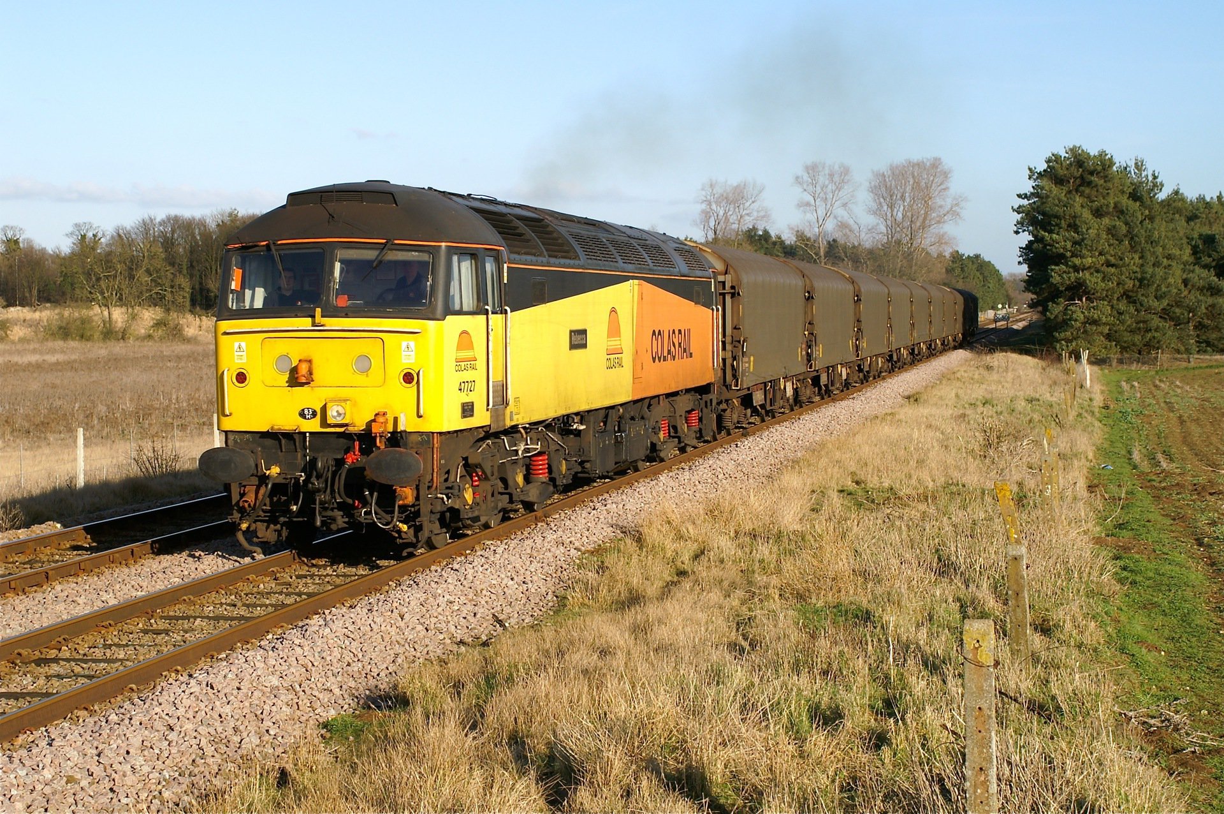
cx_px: 612
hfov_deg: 33.4
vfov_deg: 22.6
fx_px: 2038
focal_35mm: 60
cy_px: 407
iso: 200
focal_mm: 40
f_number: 7.1
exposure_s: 1/800
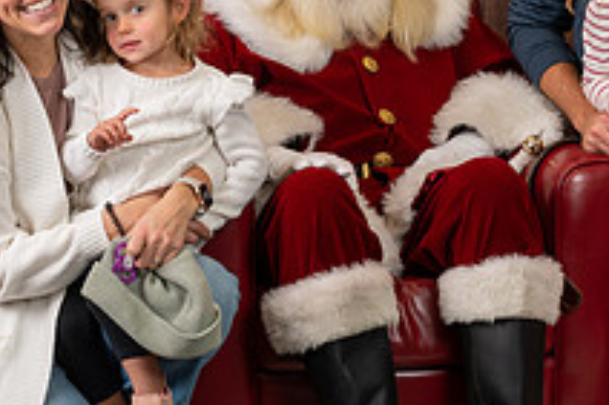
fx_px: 2468
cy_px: 1
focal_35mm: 146
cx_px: 326
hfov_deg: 14.1
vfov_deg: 9.3
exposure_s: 1/100
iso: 100
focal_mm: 50
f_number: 9
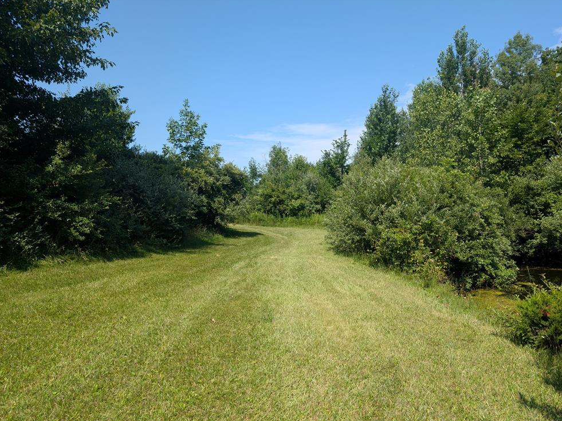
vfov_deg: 54.8
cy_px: 216
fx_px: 406
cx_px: 274
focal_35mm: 25
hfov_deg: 69.4
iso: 22
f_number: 1.68
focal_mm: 6.9
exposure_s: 1/926
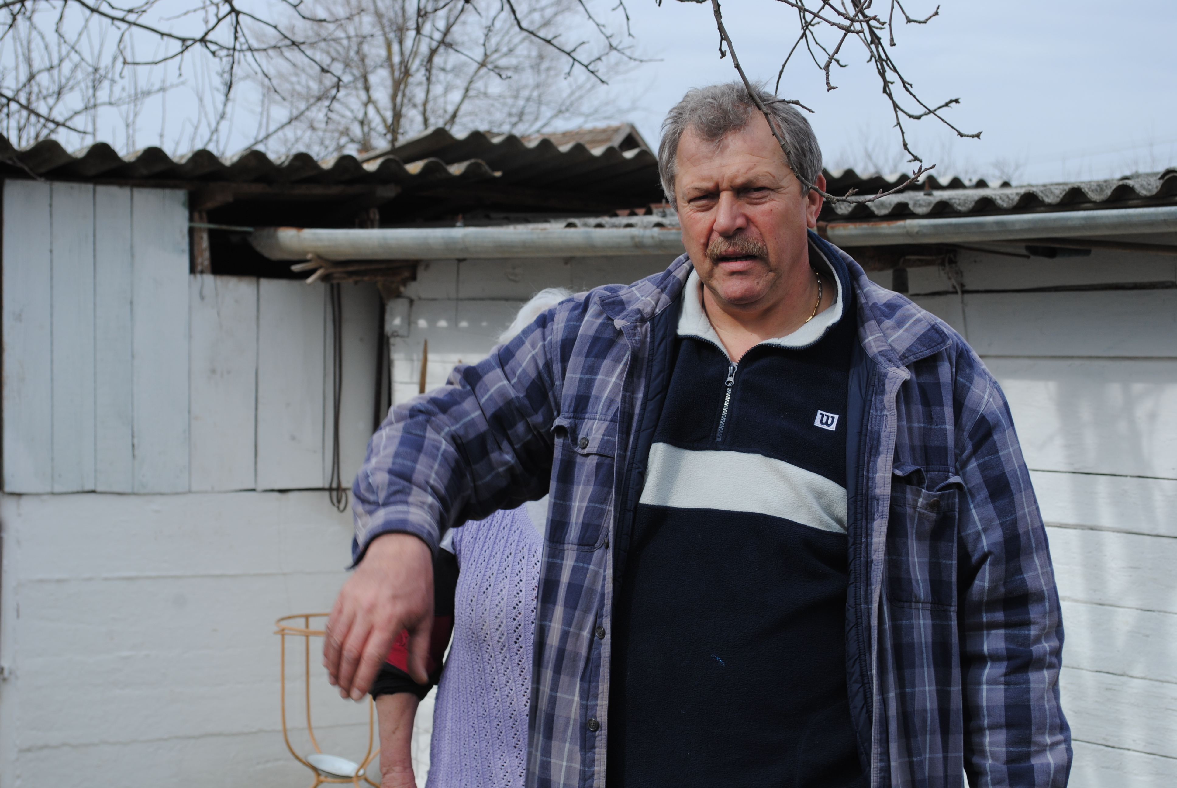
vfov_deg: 19.8
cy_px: 394
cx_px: 588
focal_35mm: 69
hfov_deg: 29.2
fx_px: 2259
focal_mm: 46
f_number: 7.1
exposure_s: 1/200
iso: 100
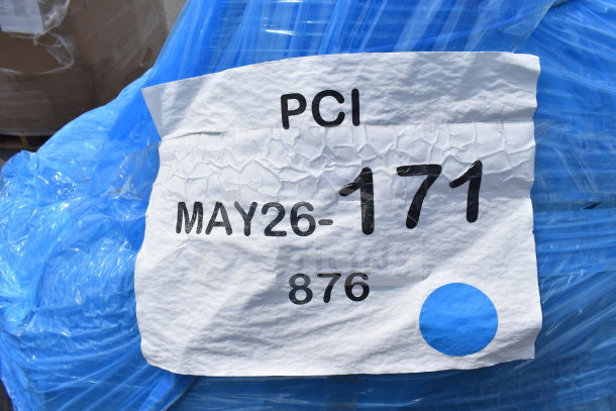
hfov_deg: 67.4
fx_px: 462
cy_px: 206
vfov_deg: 48.0
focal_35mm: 27
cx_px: 308
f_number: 10
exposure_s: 1/400
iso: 200
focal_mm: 18
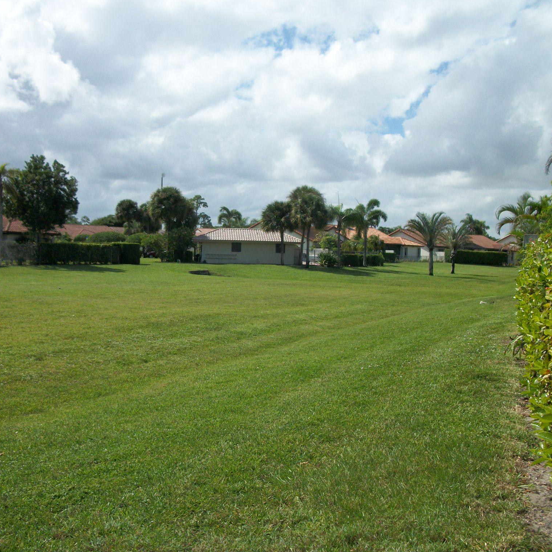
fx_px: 686
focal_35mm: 38
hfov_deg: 43.8
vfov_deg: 43.9
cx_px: 238
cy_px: 274
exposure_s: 1/320
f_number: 8.8
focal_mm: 5.7
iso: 80
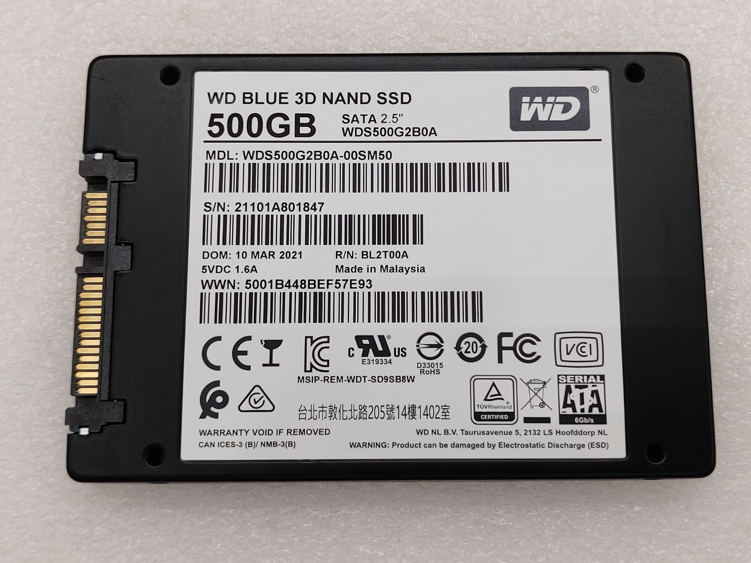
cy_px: 282
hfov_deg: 38.9
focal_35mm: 49
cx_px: 376
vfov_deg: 29.7
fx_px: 1063
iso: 50
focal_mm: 4.36
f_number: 1.8
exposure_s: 1/251
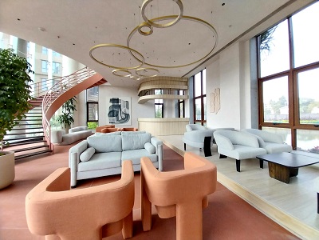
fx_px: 120
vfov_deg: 89.9
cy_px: 120
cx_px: 160
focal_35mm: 13
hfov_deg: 106.2
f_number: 2.2
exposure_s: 1/100
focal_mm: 1.3
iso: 80
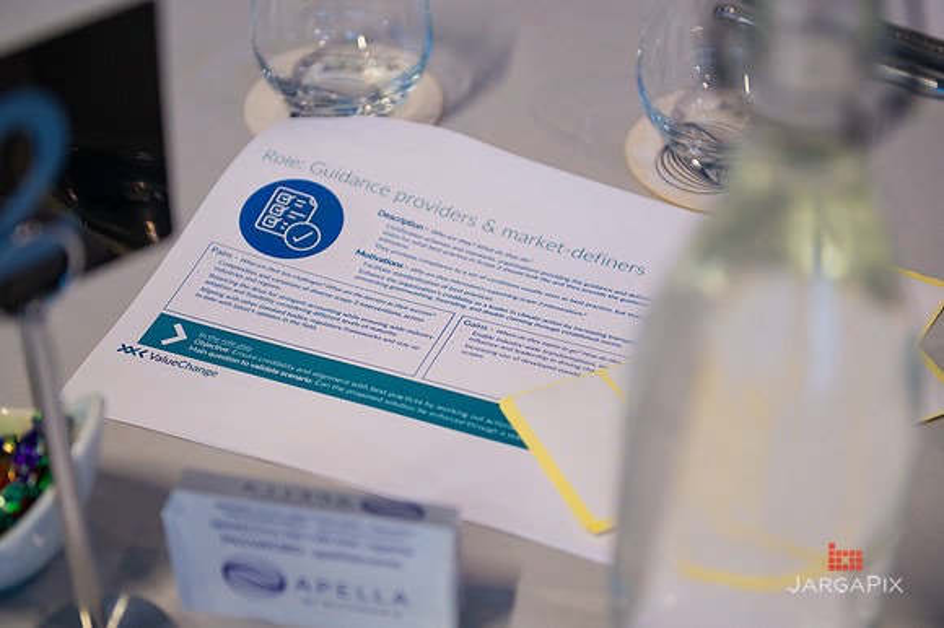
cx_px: 472
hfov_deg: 28.5
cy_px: 314
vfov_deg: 19.2
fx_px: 1860
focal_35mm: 71
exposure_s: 1/320
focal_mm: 70
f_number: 3.2
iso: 1600
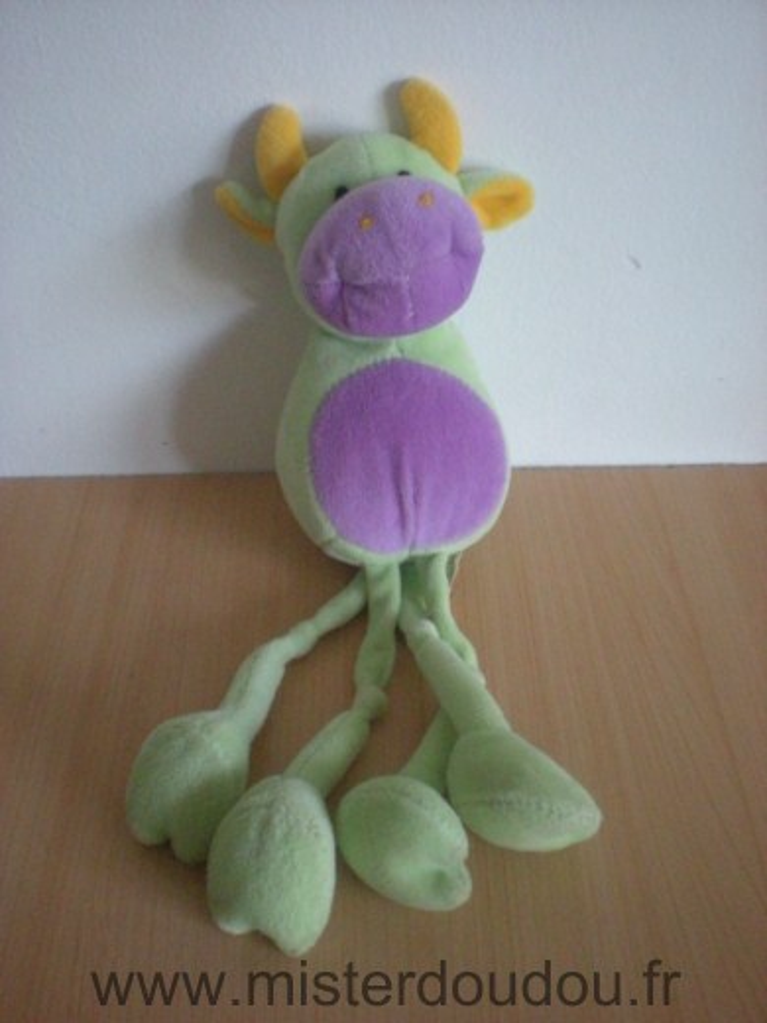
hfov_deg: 37.7
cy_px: 512
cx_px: 384
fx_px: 1123
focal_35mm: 38
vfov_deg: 49.0
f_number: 3.1
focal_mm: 6.3
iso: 748
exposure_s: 1/8
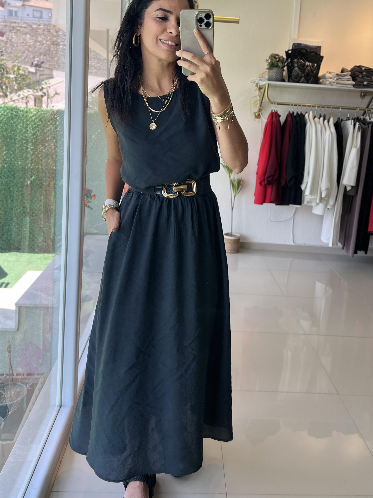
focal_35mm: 32
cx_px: 208
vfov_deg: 56.3
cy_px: 196
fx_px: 460
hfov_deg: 44.1
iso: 50
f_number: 1.5
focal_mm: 5.7
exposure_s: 1/375
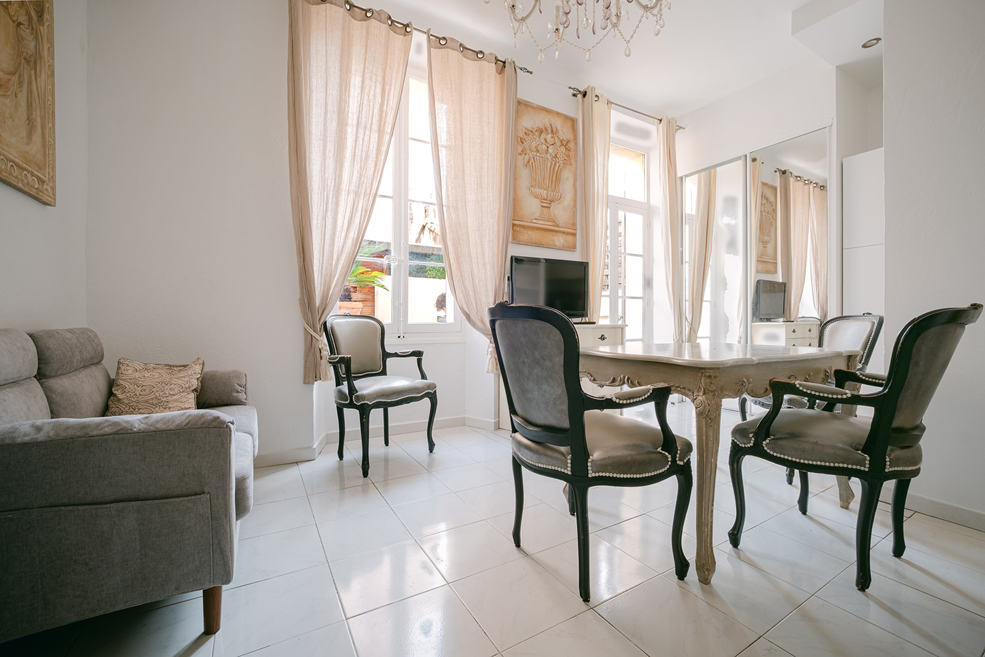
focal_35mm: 14
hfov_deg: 104.2
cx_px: 492
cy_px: 328
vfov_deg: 81.2
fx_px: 383
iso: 80
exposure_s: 1/2.5
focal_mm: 9
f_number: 10
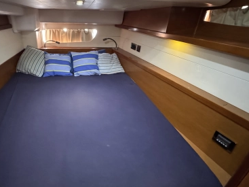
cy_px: 88
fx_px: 151
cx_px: 90
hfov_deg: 77.2
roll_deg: -0.7
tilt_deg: -27.1
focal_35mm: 21
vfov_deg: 63.4
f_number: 2.2
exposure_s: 1/40
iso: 1250
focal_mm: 2.22
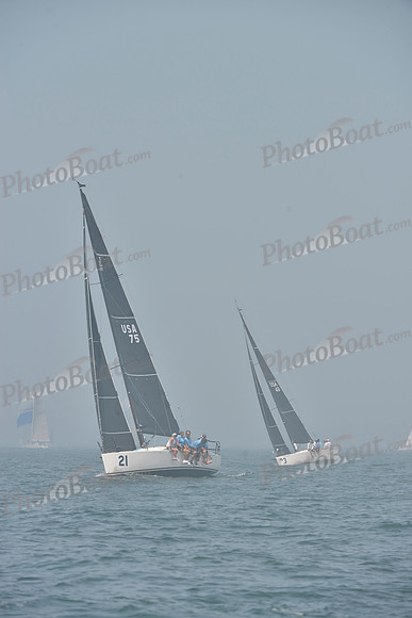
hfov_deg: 6.2
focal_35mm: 220
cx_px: 206
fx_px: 3774
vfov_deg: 9.4
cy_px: 309
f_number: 8
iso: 280
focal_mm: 220
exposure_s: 1/1000
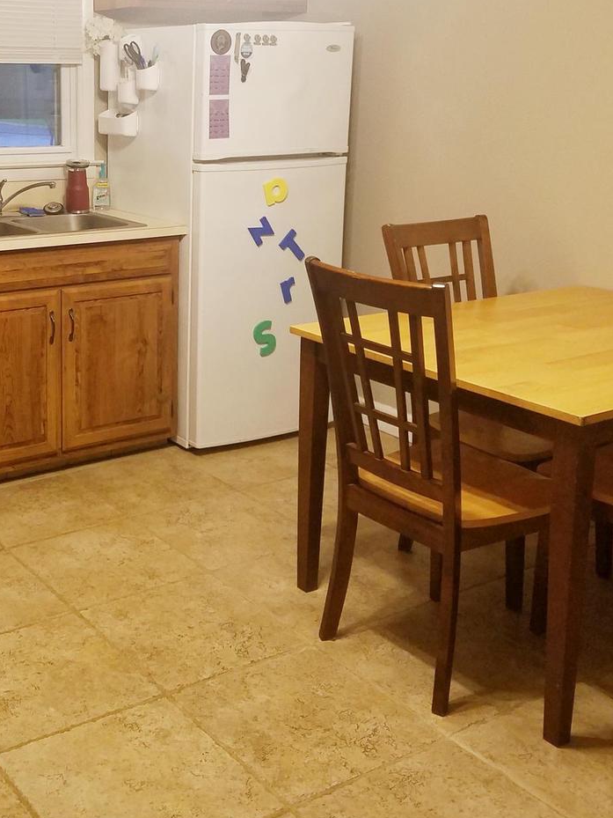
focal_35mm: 43
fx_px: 1015
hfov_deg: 32.9
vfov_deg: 43.0
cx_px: 150
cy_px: 245
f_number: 1.7
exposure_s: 1/40
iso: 160
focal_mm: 4.2
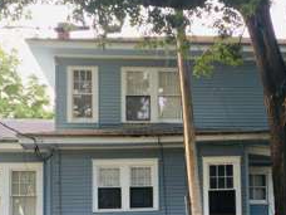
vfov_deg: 23.4
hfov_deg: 31.5
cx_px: 183
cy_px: 190
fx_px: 504
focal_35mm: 61
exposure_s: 1/60
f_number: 2.2
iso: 25
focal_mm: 4.15
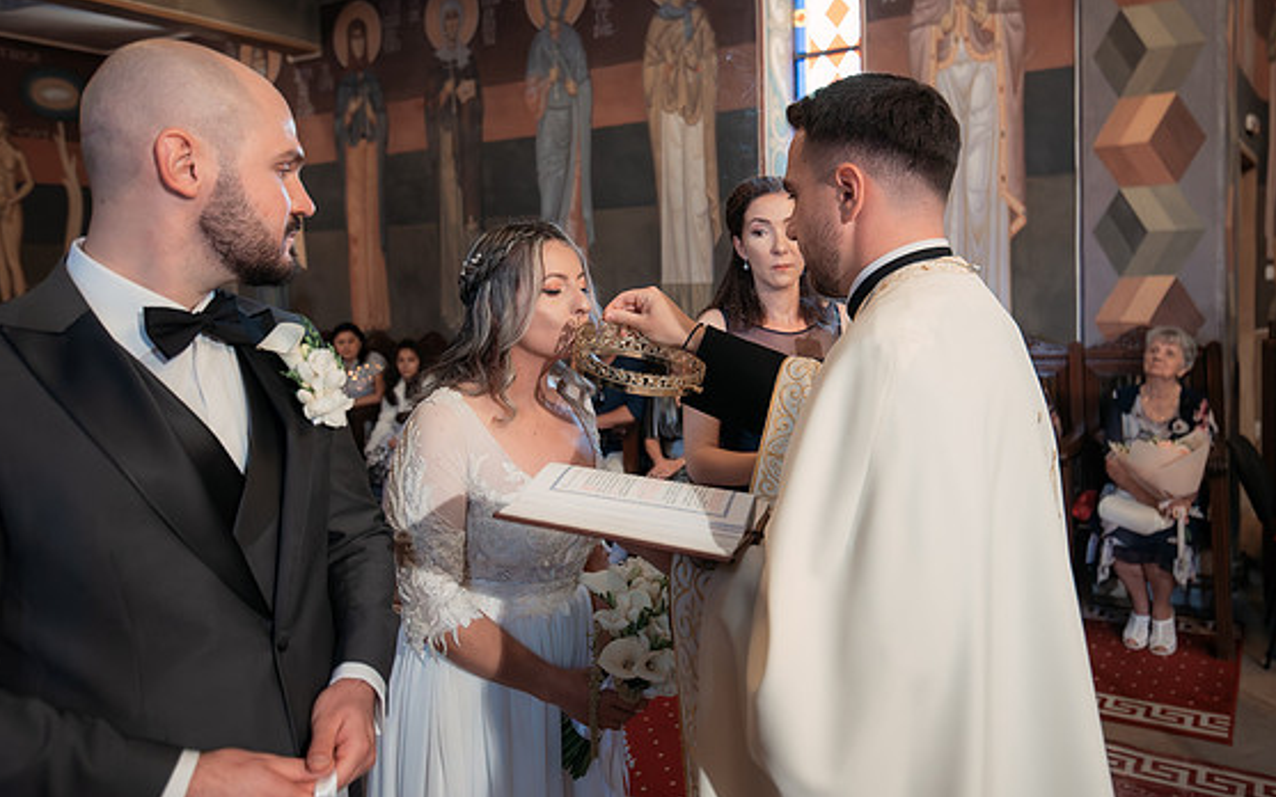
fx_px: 974
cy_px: 340
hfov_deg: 66.3
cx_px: 712
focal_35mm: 28
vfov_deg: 44.4
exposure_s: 1/200
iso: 5600
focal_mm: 24
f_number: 2.8
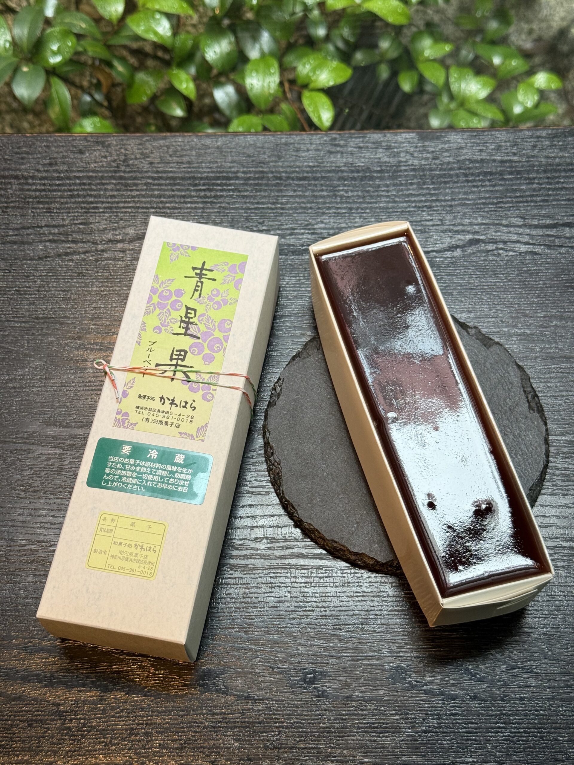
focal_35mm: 48
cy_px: 382
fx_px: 1061
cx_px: 287
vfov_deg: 39.7
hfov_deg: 30.3
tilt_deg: -67.0
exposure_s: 1/50
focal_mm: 6.76
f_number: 1.78
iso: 80
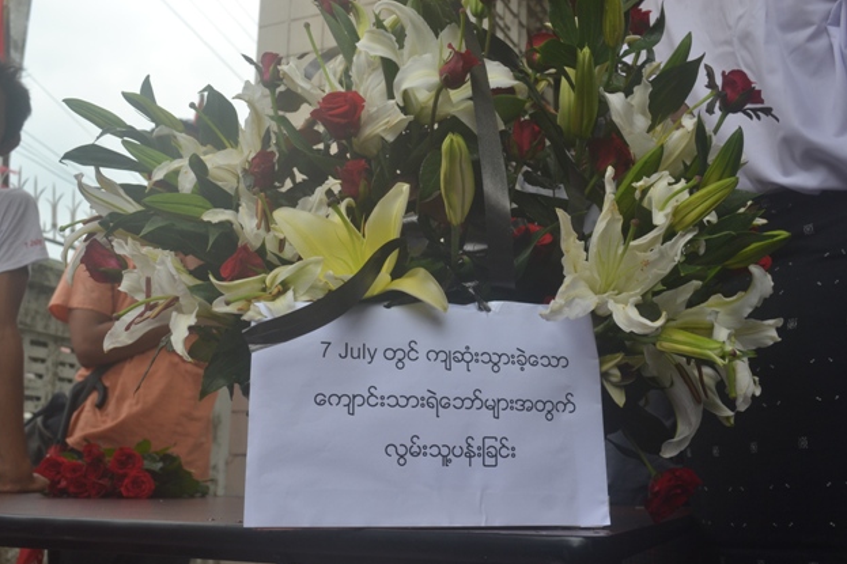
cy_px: 287
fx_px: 870
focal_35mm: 37
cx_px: 421
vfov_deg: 35.9
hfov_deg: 51.9
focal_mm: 24
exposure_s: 1/80
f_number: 7.1
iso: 200
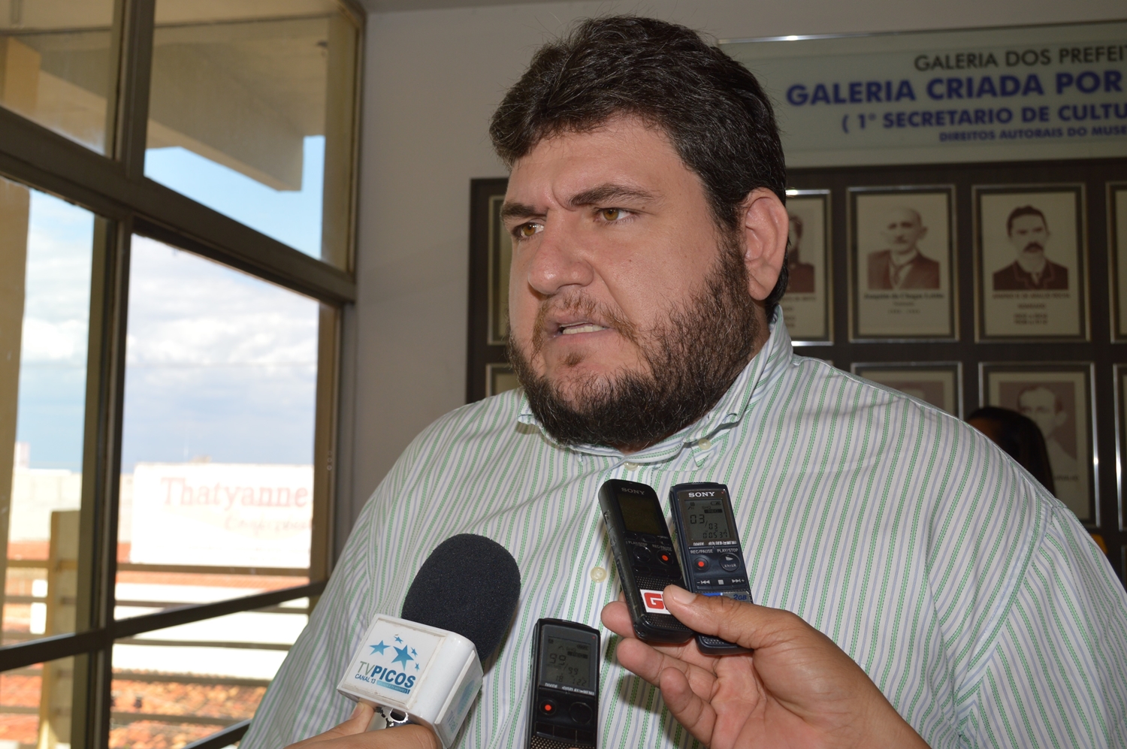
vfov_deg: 38.3
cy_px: 374
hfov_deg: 55.2
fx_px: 1079
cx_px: 564
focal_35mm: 34
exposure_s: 1/125
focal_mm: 23
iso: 100
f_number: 5.6
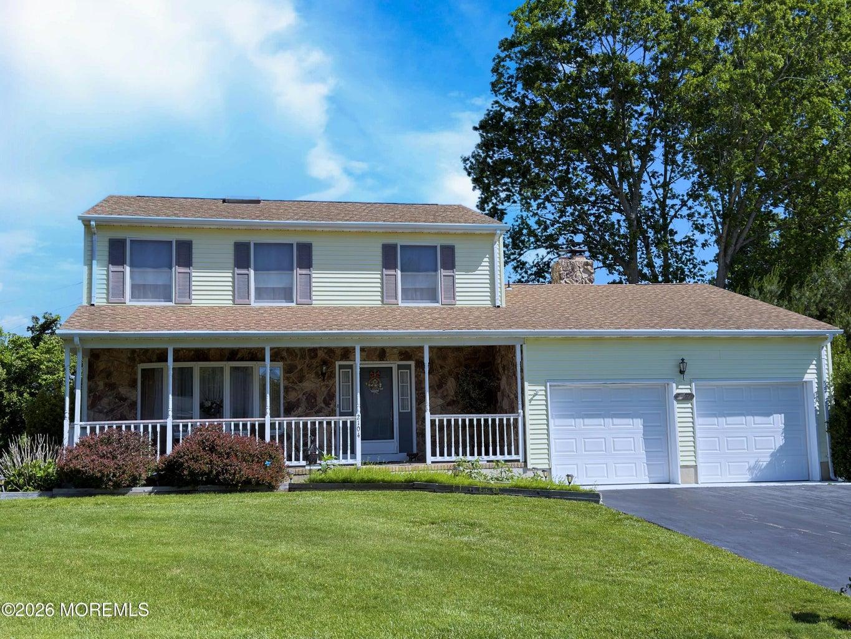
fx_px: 934
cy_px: 320
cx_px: 426
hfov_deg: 49.0
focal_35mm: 38
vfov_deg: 37.7
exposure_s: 1/3311
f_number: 1.78
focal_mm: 6.76
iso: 64
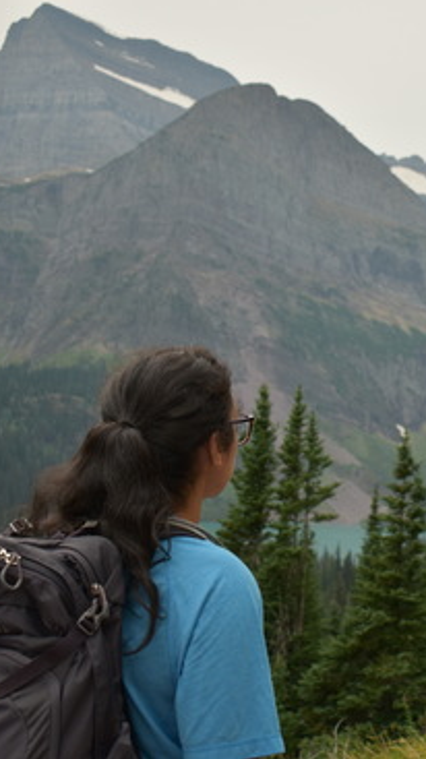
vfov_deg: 32.5
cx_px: 420
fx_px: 1303
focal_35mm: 65
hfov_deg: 18.1
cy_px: 375
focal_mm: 27
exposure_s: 1/320
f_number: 4
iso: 200
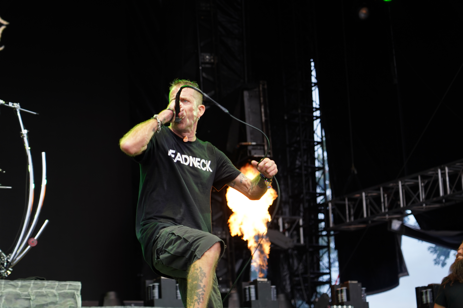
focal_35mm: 90
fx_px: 1157
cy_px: 154
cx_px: 232
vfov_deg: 15.2
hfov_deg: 22.6
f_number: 4
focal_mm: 90
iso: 320
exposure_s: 1/100
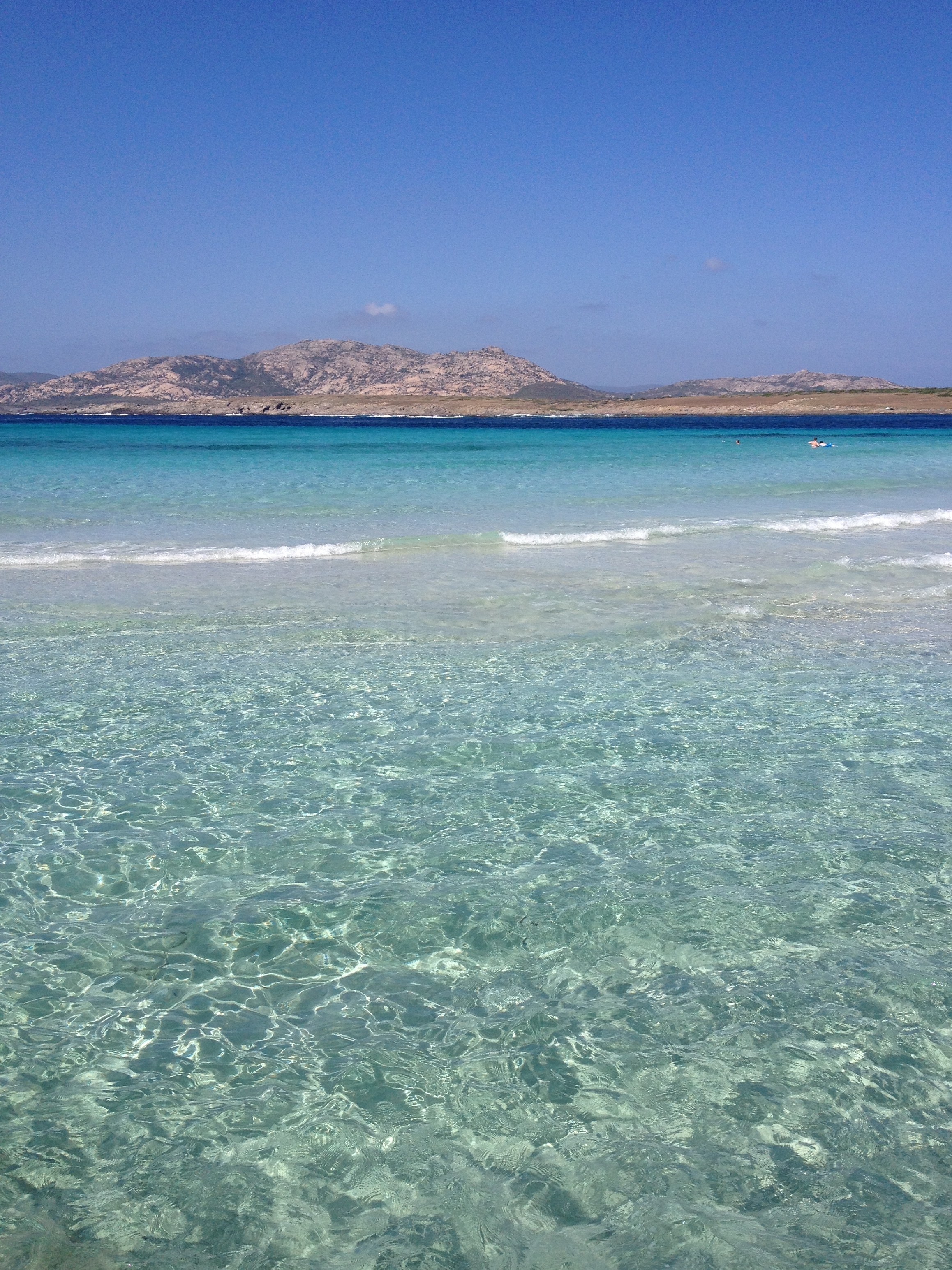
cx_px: 503
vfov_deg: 50.1
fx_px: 1357
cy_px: 658
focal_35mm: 37
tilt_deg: -12.8
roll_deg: +1.5
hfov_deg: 38.7
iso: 50
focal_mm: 4.28
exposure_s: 1/2907
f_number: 2.4
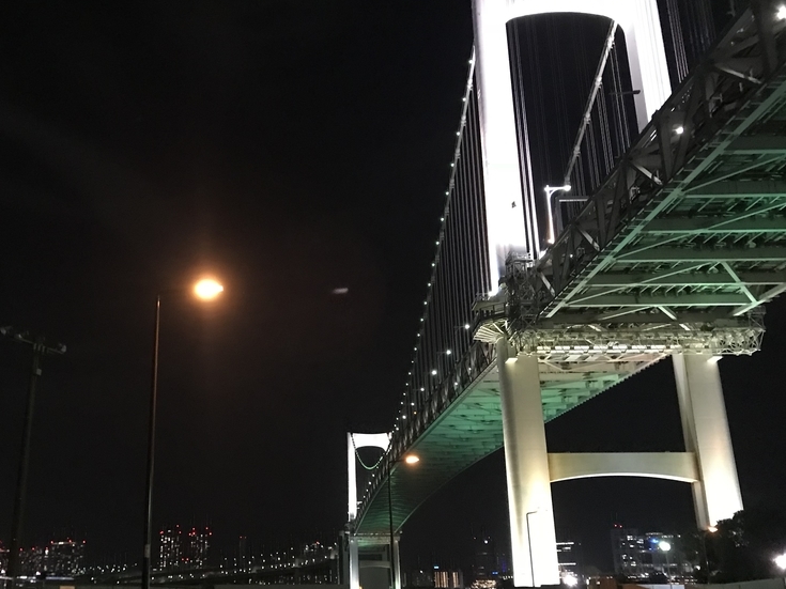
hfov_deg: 47.3
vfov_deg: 36.8
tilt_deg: +21.0
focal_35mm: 39
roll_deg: +0.1
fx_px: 885
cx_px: 282
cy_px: 296
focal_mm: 3.99
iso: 100
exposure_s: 1/5
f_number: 1.8
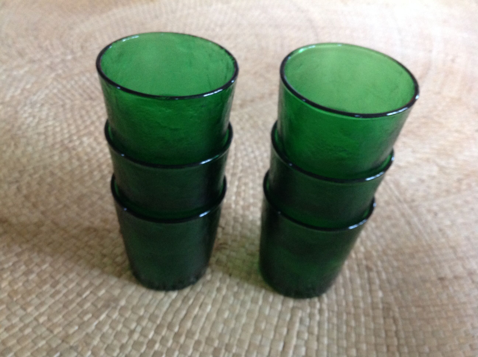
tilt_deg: -40.0
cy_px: 178
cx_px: 239
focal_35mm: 35
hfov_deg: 52.7
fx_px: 483
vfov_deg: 40.6
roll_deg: -7.1
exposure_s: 1/15
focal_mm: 4.28
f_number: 2.4
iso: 320
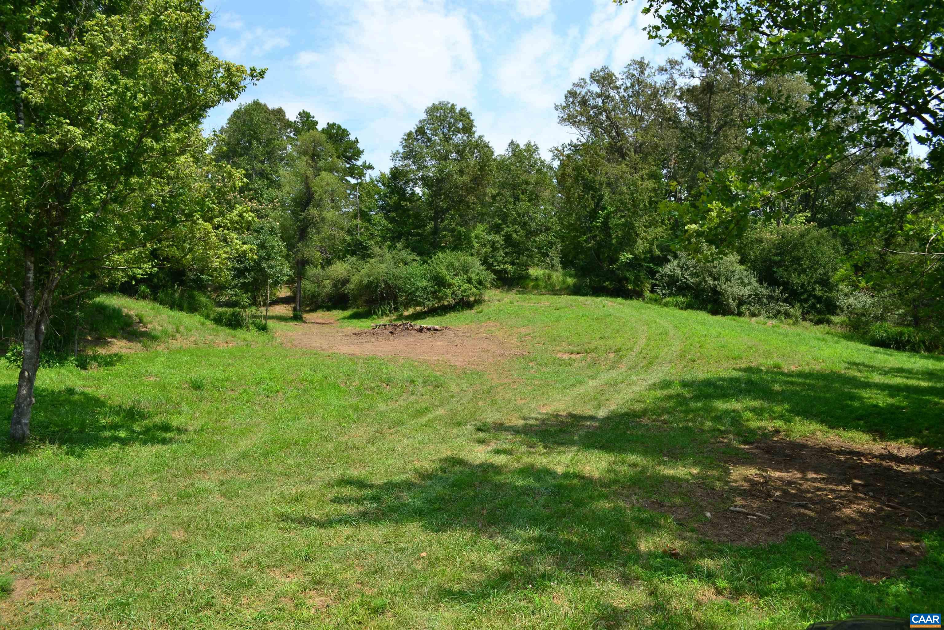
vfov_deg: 47.9
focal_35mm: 27
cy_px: 315
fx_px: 708
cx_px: 472
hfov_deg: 67.4
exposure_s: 1/250
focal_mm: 18
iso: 100
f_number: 7.1
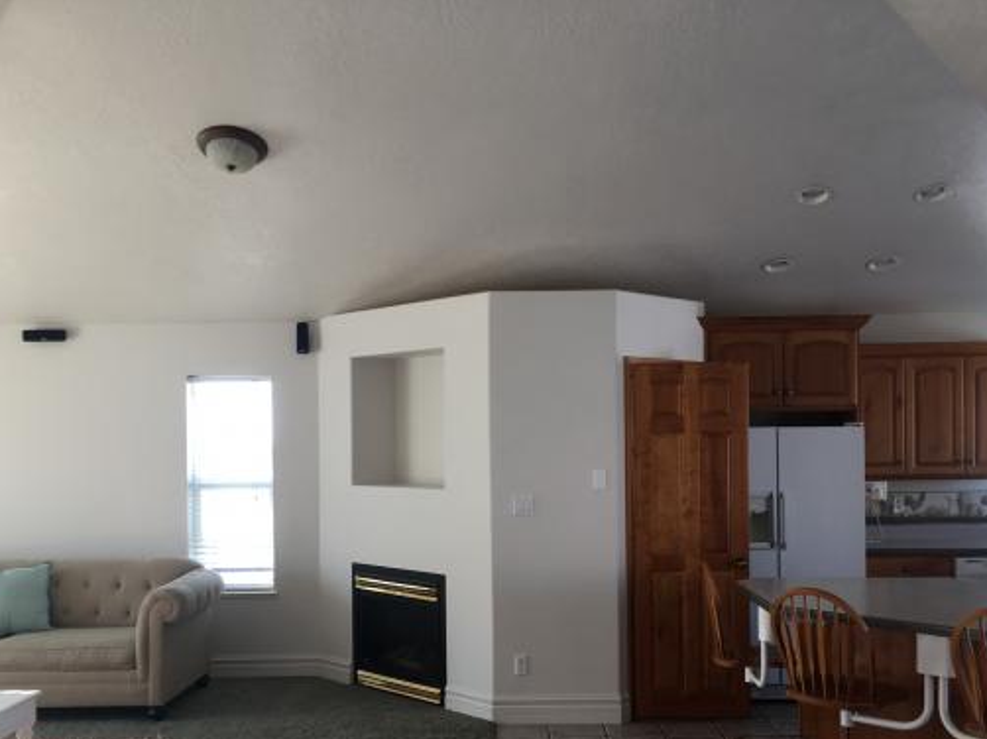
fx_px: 1054
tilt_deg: +0.0
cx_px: 503
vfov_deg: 38.3
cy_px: 470
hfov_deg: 50.2
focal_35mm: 37
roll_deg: +0.1
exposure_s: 1/60
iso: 25
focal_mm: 4.15
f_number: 2.2
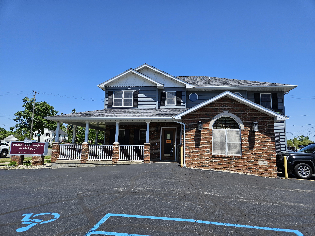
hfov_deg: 73.9
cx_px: 158
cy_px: 118
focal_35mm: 23
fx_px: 209
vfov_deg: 58.9
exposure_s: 1/1814
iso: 25
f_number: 1.8
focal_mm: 5.4
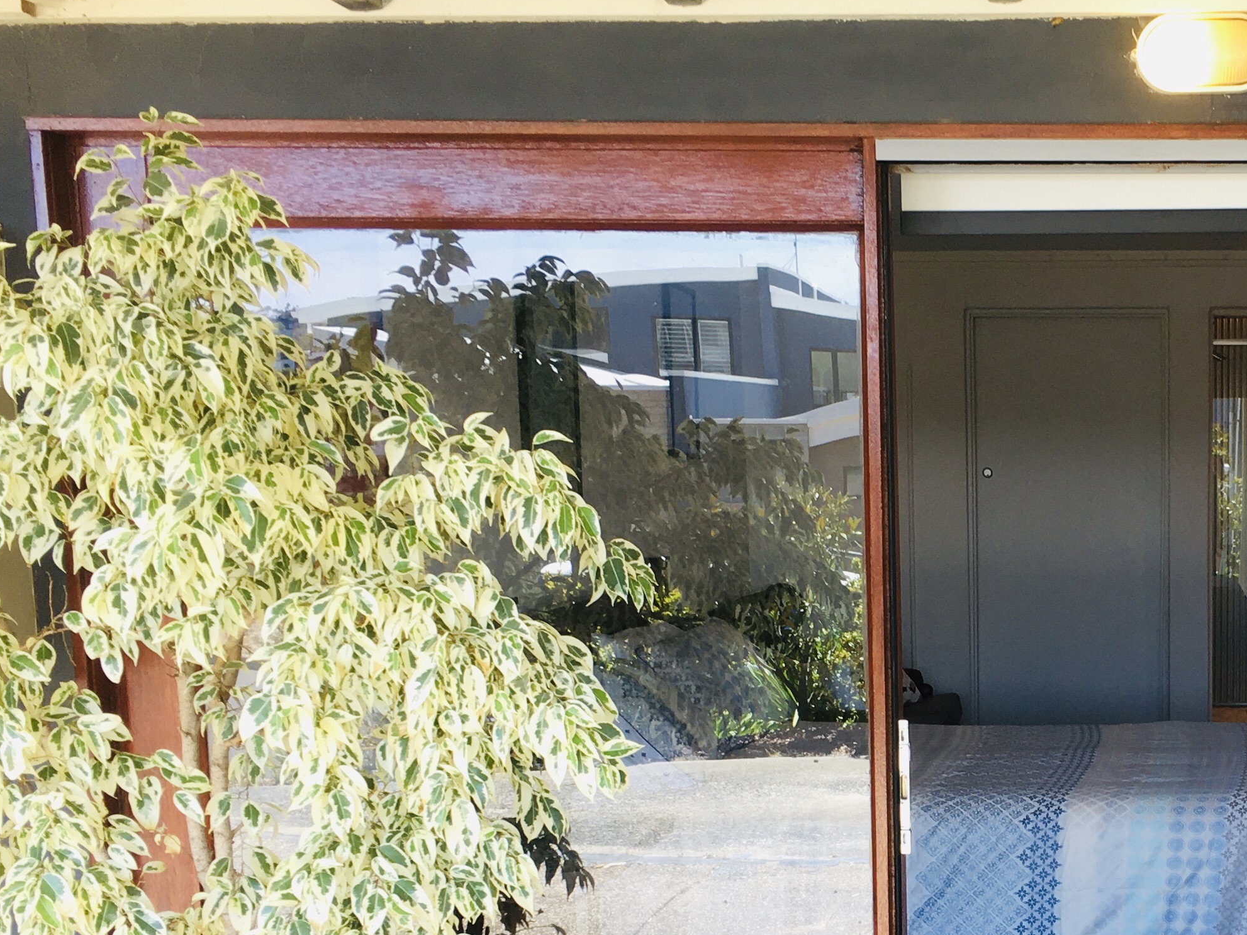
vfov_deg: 24.3
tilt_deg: -8.4
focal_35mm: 59
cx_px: 1131
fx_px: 2125
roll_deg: +0.7
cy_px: 787
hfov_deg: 31.1
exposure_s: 1/100
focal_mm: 4.15
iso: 32
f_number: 2.2
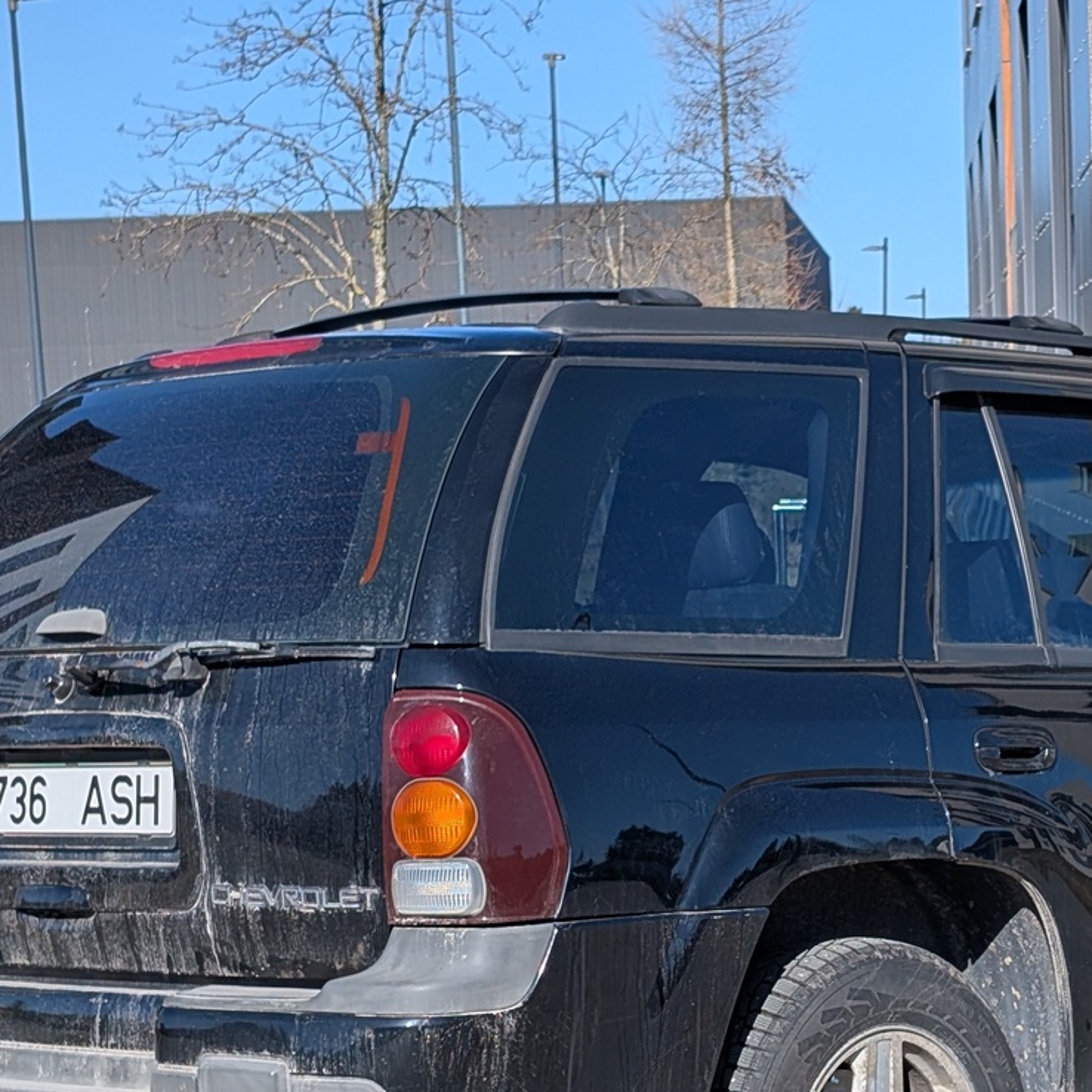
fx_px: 3355
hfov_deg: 18.3
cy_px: 871
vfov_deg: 18.3
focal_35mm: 94
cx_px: 866
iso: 23
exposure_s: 1/1255
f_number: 1.68
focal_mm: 6.9
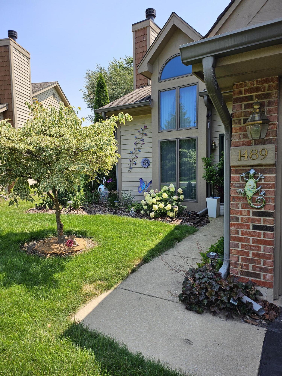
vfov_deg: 71.6
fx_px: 261
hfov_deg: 56.8
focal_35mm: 24
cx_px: 141
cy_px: 188
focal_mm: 5
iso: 50
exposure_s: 1/1700
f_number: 1.8
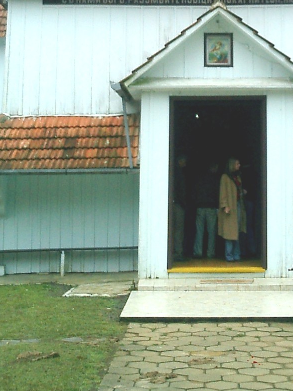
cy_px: -10
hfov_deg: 19.8
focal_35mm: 74
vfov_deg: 24.9
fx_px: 835
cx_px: 203
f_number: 3.2
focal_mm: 7.5
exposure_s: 1/640
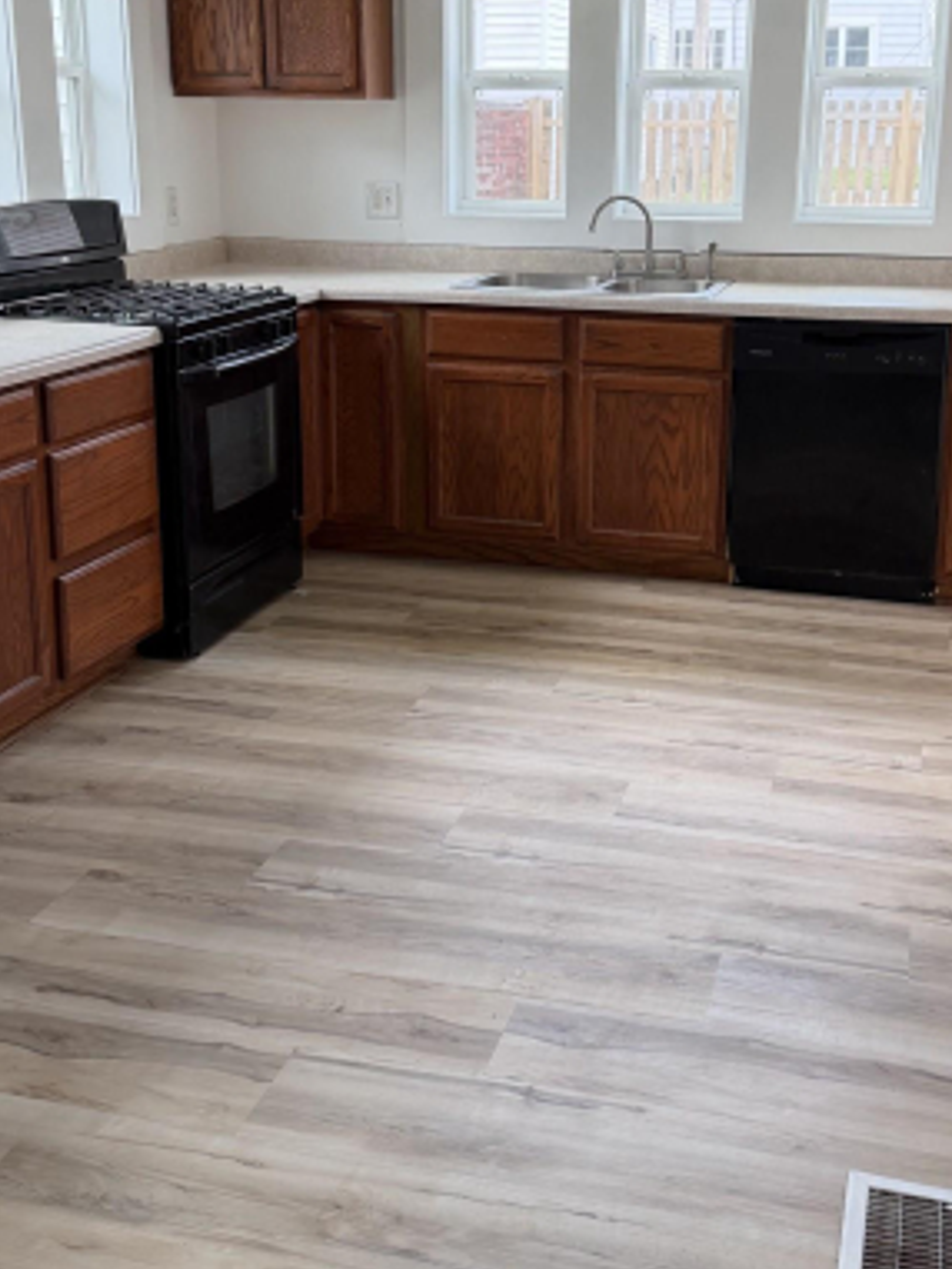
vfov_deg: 44.5
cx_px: 506
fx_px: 1539
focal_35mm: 42
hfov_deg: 34.4
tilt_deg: -12.7
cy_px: 505
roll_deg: -1.1
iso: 125
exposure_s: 1/198
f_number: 1.78
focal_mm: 6.76
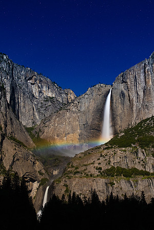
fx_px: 293
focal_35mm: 46
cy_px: 109
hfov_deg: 29.4
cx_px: 88
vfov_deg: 43.0
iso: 1250
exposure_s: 15
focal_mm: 29
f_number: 4
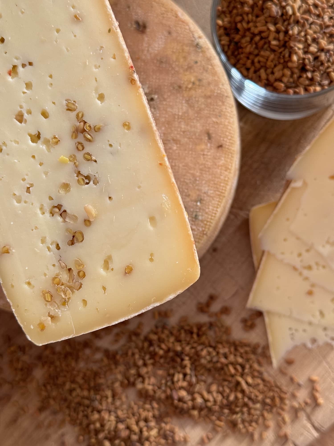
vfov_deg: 39.7
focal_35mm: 48
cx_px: 167
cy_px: 223
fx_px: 618
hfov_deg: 30.3
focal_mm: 6.76
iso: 64
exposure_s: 1/121
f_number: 1.78
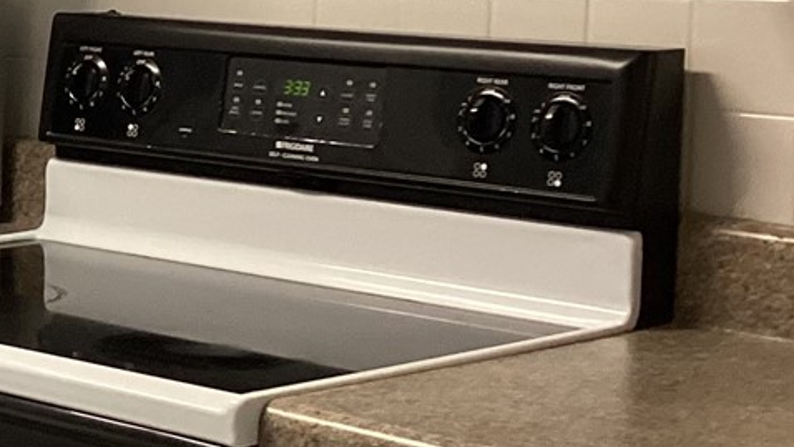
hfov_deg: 17.6
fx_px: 2379
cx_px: -279
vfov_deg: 10.7
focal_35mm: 113
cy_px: 115
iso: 160
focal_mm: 3.3
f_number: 2.4
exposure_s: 1/60
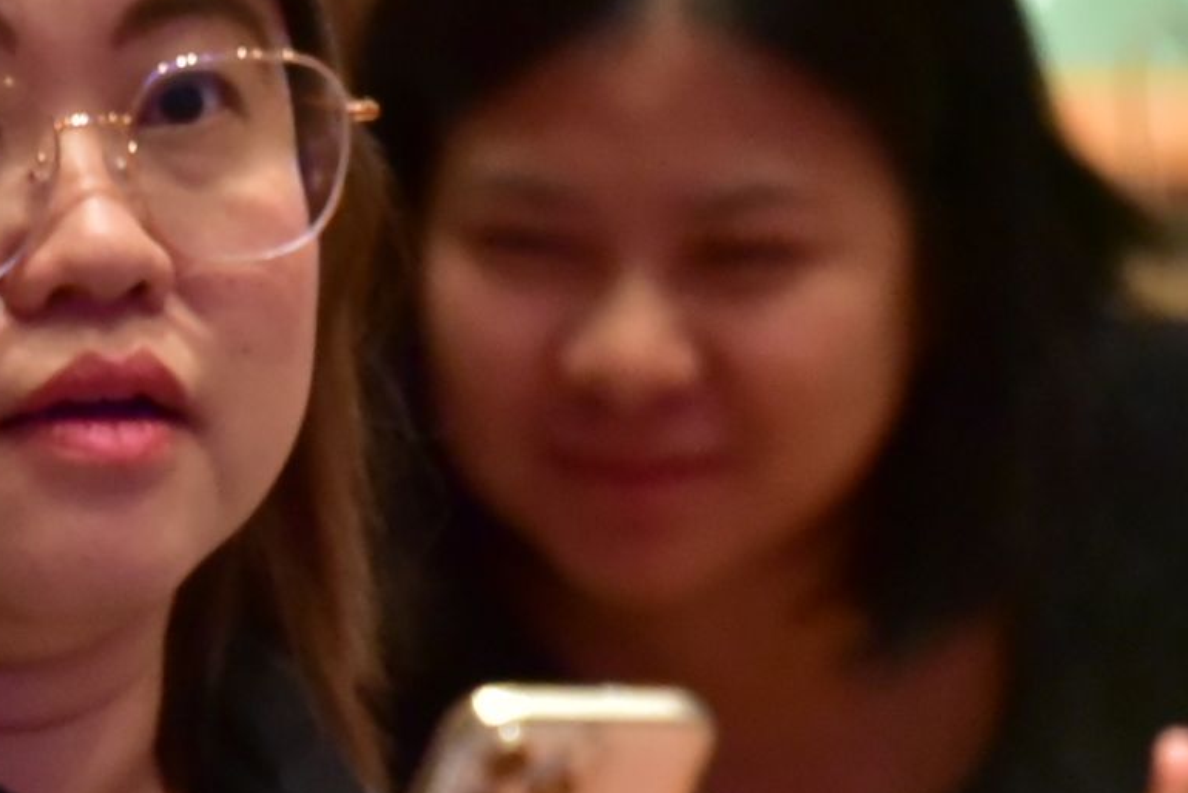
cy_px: 805
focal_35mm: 617
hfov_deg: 3.3
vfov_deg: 2.2
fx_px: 20368
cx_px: 56
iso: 8000
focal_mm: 190
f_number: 5.6
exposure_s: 1/200
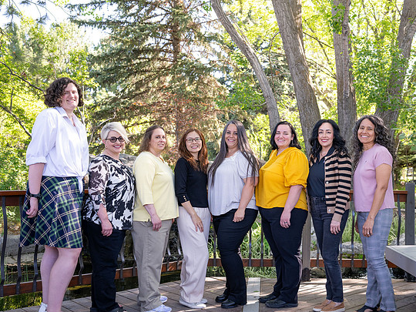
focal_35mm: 39
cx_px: 257
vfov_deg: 36.8
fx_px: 469
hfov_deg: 47.5
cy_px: 168
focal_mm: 28.5
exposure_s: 1/250
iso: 320
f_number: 2.8
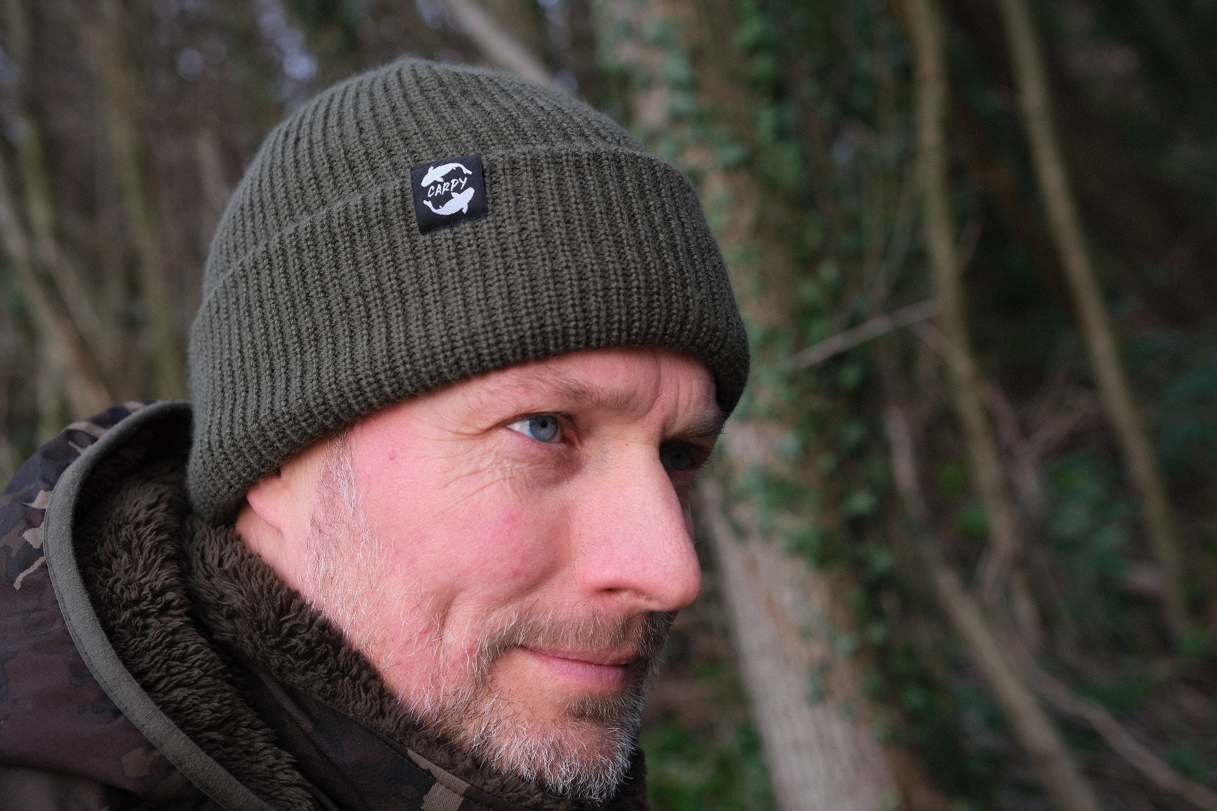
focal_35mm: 50
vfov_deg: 27.0
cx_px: 608
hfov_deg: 39.6
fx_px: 1690
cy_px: 406
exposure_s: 1/250
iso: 160
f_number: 3.2
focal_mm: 33
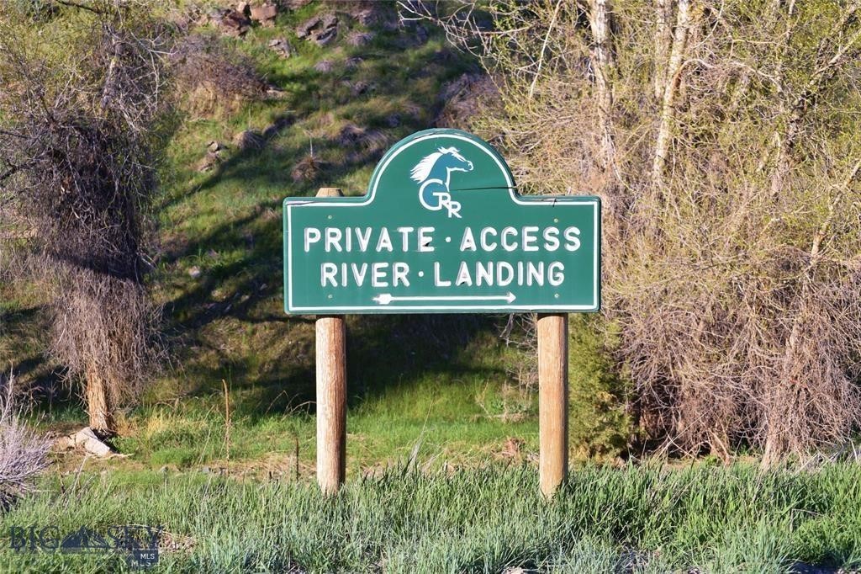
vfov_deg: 16.5
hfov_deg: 24.6
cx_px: 430
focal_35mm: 82
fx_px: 1972
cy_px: 287
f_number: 8
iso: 200
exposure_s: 1/250
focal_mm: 55
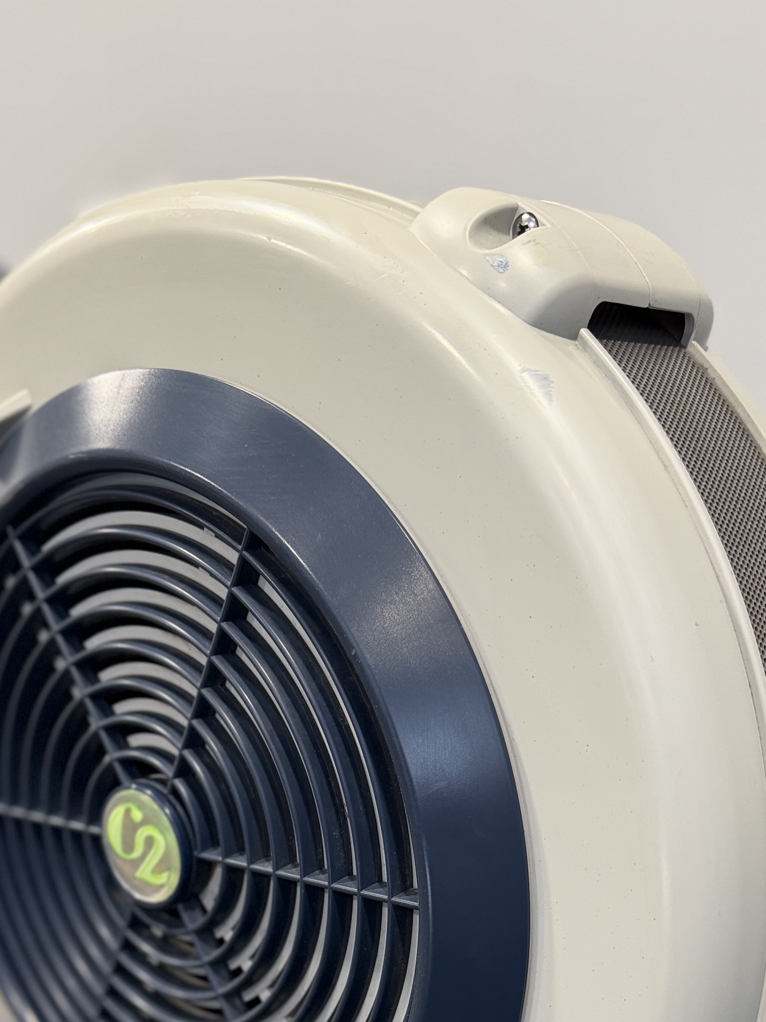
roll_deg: +2.4
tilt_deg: -18.4
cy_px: 889
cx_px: 395
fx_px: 1239
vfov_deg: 41.8
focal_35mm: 42
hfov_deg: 34.3
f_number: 1.78
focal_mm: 6.76
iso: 200
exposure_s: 1/89
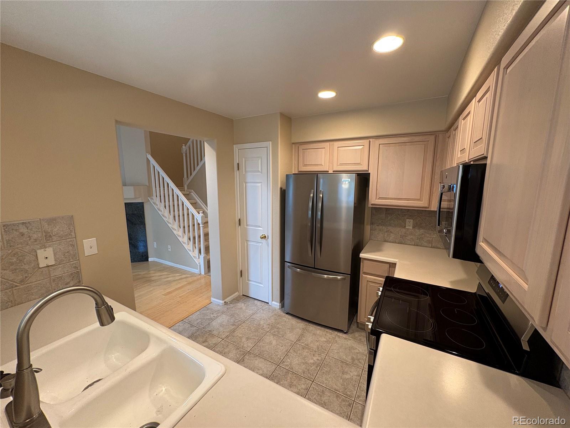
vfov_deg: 85.7
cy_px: 214
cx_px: 285
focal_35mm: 14
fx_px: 231
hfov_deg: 102.1
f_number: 2.2
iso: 200
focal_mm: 2.22
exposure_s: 1/60
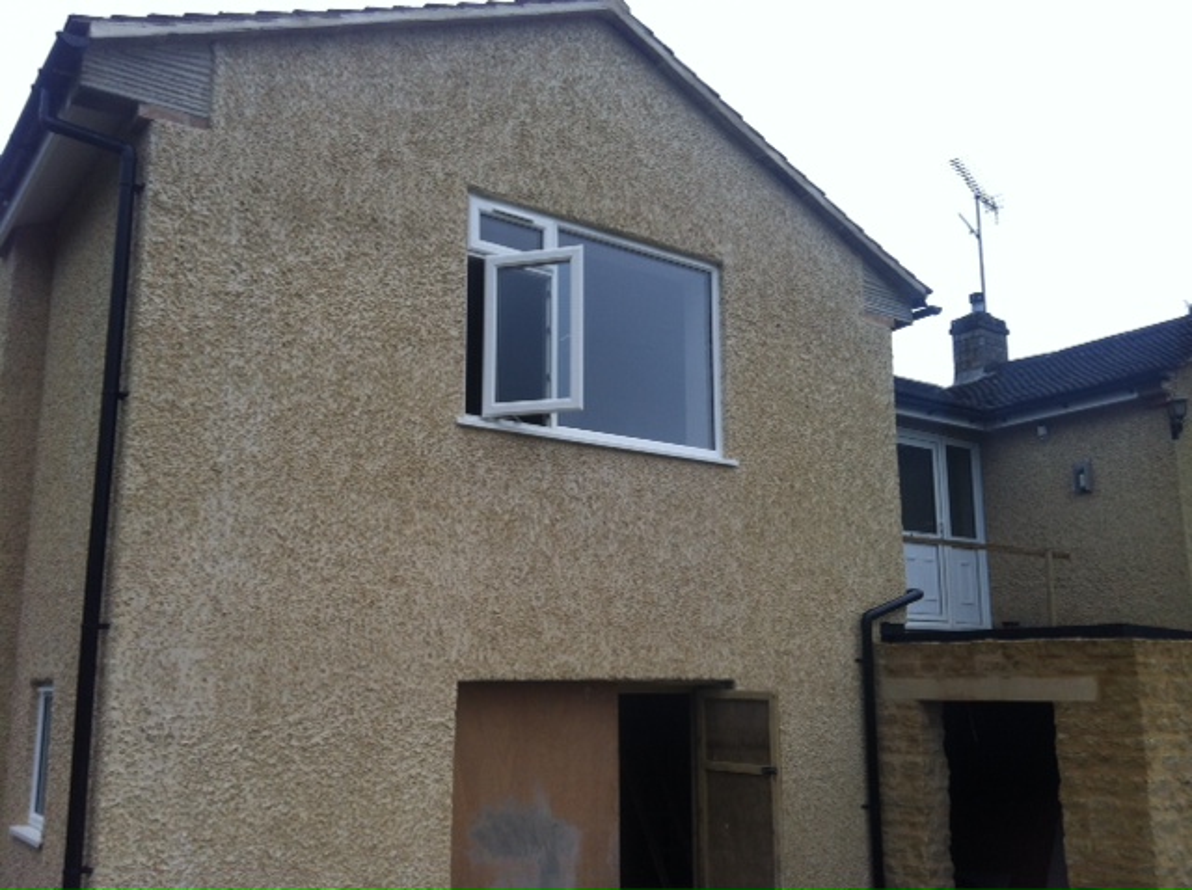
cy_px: 445
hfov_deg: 52.7
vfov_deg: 40.6
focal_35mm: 35
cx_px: 596
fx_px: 1203
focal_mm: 3.85
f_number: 2.8
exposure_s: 1/359
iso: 80
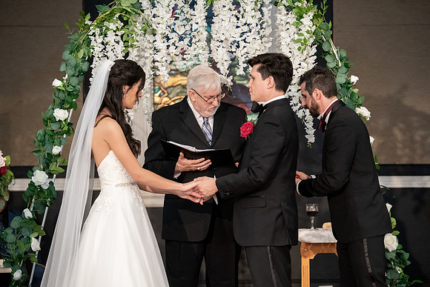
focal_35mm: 129
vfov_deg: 10.6
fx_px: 1541
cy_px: 144
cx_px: 215
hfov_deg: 15.9
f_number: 4
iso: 8000
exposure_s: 1/200
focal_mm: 129
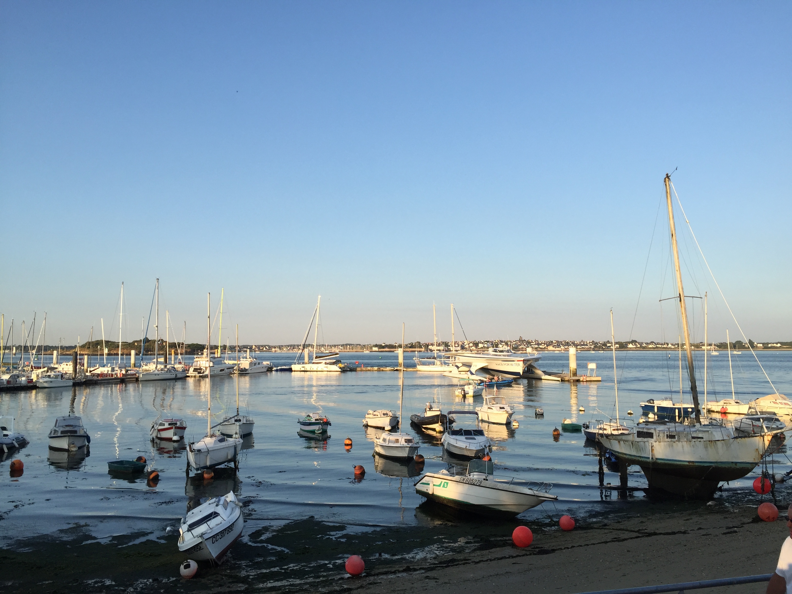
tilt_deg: +5.1
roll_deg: -0.6
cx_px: 396
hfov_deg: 61.7
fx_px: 664
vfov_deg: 48.2
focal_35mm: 29
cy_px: 297
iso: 32
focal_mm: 4.15
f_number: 2.2
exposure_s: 1/920
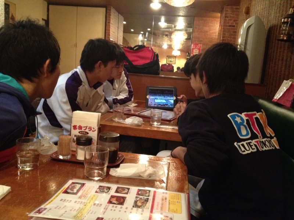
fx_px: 297
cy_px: 110
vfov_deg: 40.7
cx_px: 147
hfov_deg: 52.6
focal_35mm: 35
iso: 500
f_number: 2.4
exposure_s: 1/15
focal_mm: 4.28
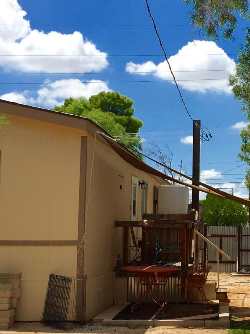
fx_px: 626
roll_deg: -0.5
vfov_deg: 29.8
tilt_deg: +5.1
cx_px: 225
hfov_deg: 22.1
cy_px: 180
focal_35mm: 65
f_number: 2.2
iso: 32
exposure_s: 1/2475
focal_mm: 4.15
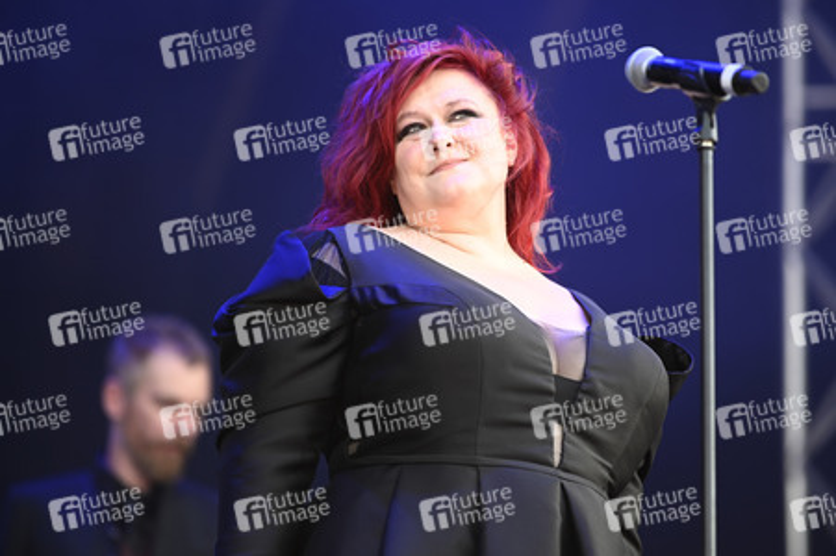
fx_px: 4641
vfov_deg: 6.9
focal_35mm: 200
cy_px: 278
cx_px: 418
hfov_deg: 10.3
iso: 320
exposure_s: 1/400
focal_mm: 200
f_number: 2.8
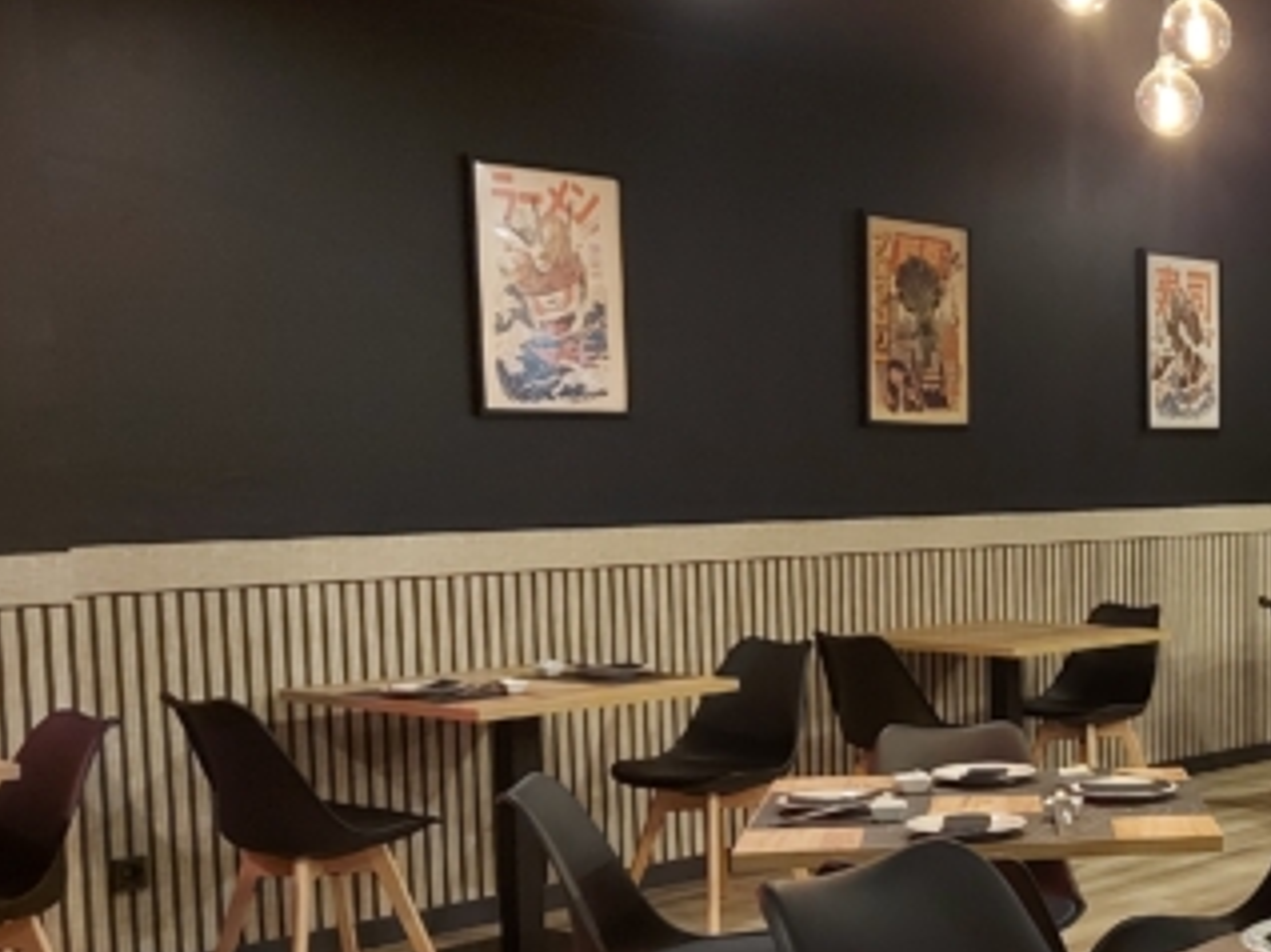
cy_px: 684
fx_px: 2128
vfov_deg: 25.0
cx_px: 1463
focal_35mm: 58
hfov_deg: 29.4
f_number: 1.8
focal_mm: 5.23
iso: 500
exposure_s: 1/20
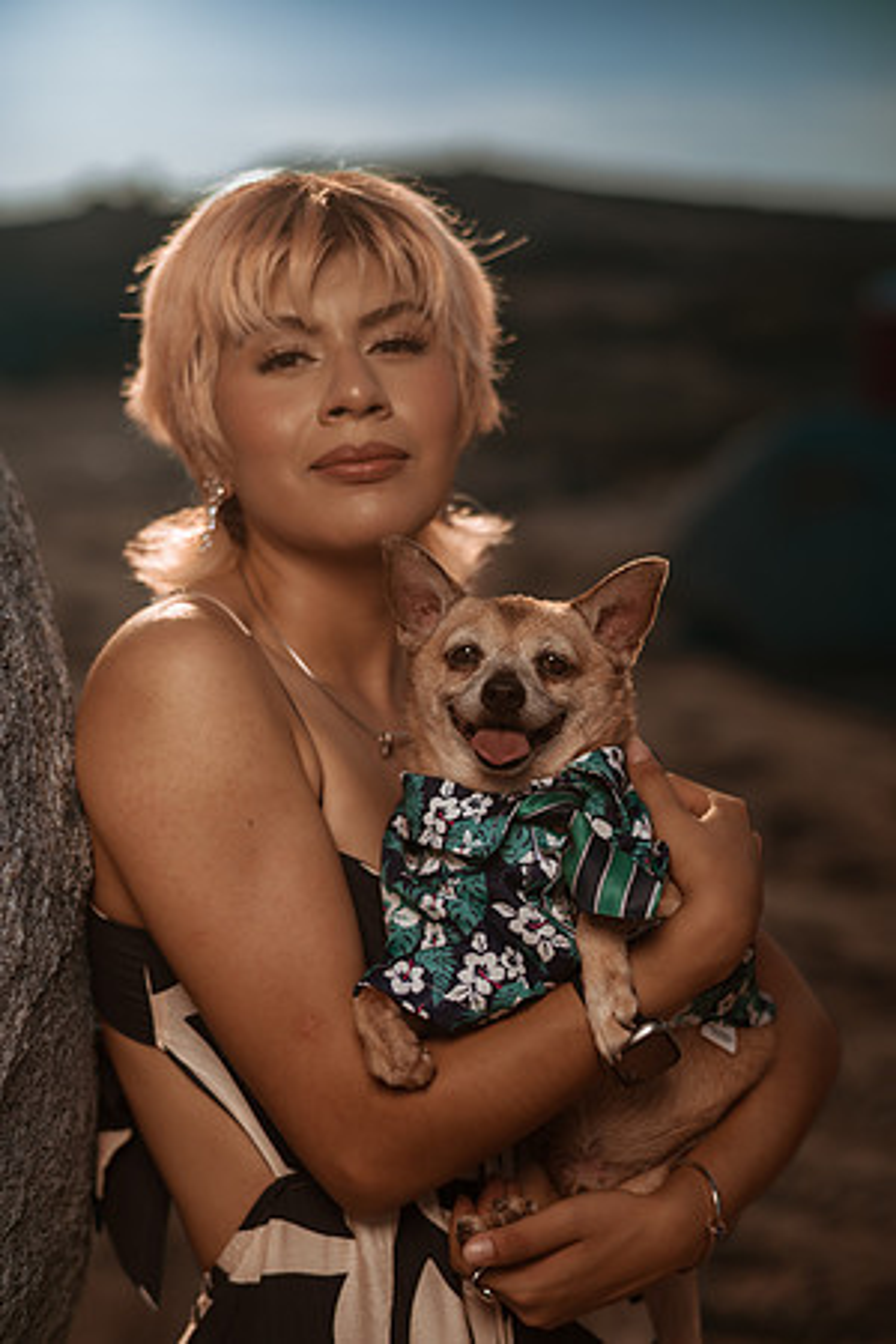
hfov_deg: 23.4
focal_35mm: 58
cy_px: 672
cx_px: 448
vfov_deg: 34.5
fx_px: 2165
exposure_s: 1/5000
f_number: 2.2
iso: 50
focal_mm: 58
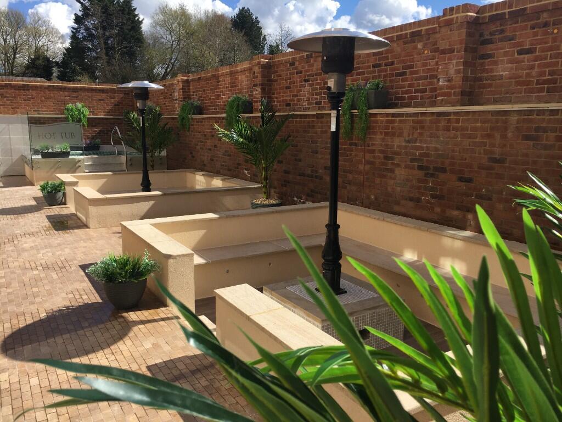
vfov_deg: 48.2
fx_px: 471
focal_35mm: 29
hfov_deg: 61.7
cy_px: 211
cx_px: 281
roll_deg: -0.4
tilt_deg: -11.1
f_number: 2.2
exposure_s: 1/1538
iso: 25
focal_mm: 4.15
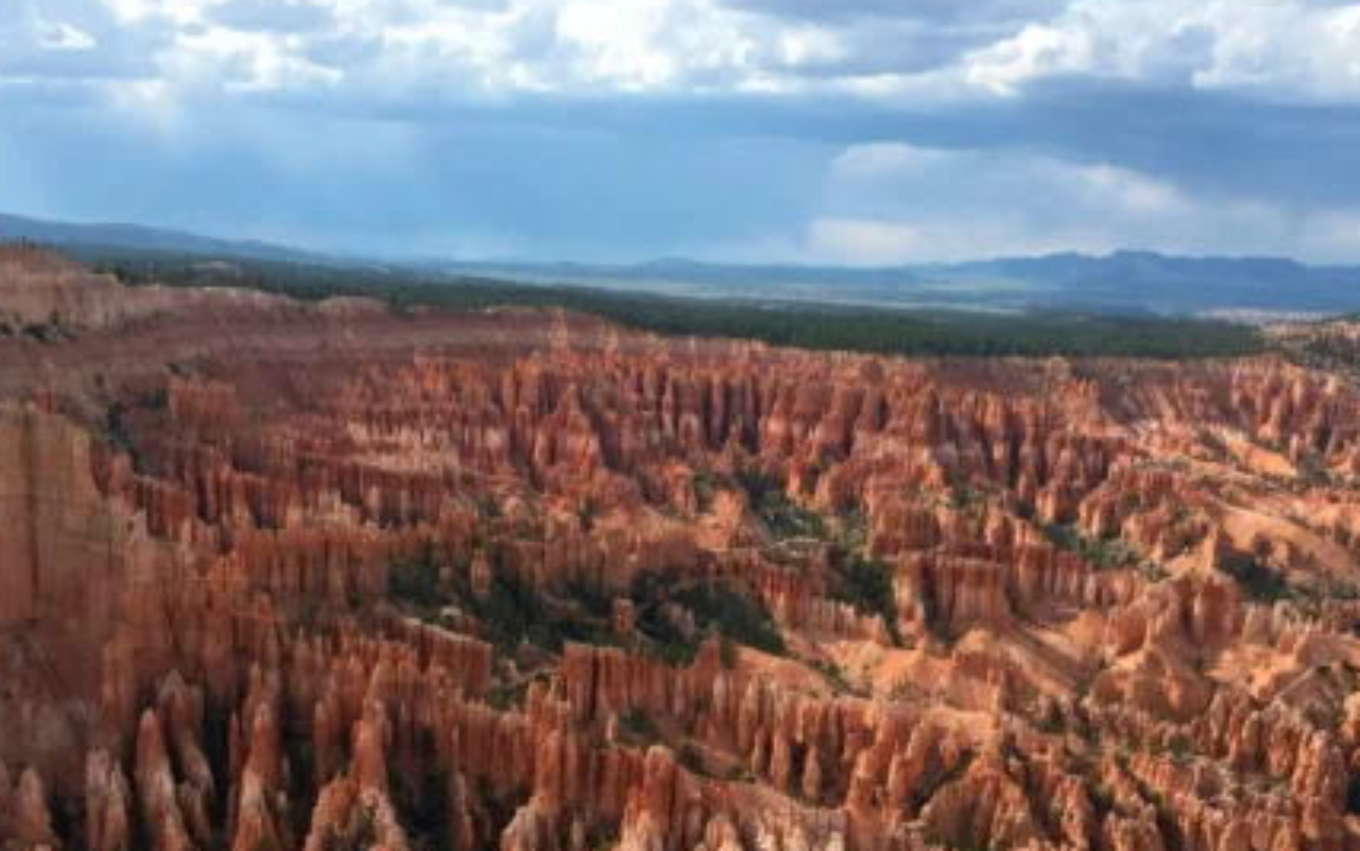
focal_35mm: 48
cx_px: 712
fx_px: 1779
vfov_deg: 26.0
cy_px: 778
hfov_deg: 41.8
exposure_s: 1/1647
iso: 32
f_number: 2.2
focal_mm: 4.2
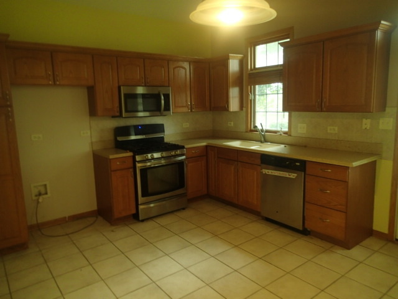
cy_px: 150
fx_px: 287
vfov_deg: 54.9
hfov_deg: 69.4
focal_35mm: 25
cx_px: 199
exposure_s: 1/30
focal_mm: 4.5
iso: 200
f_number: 2
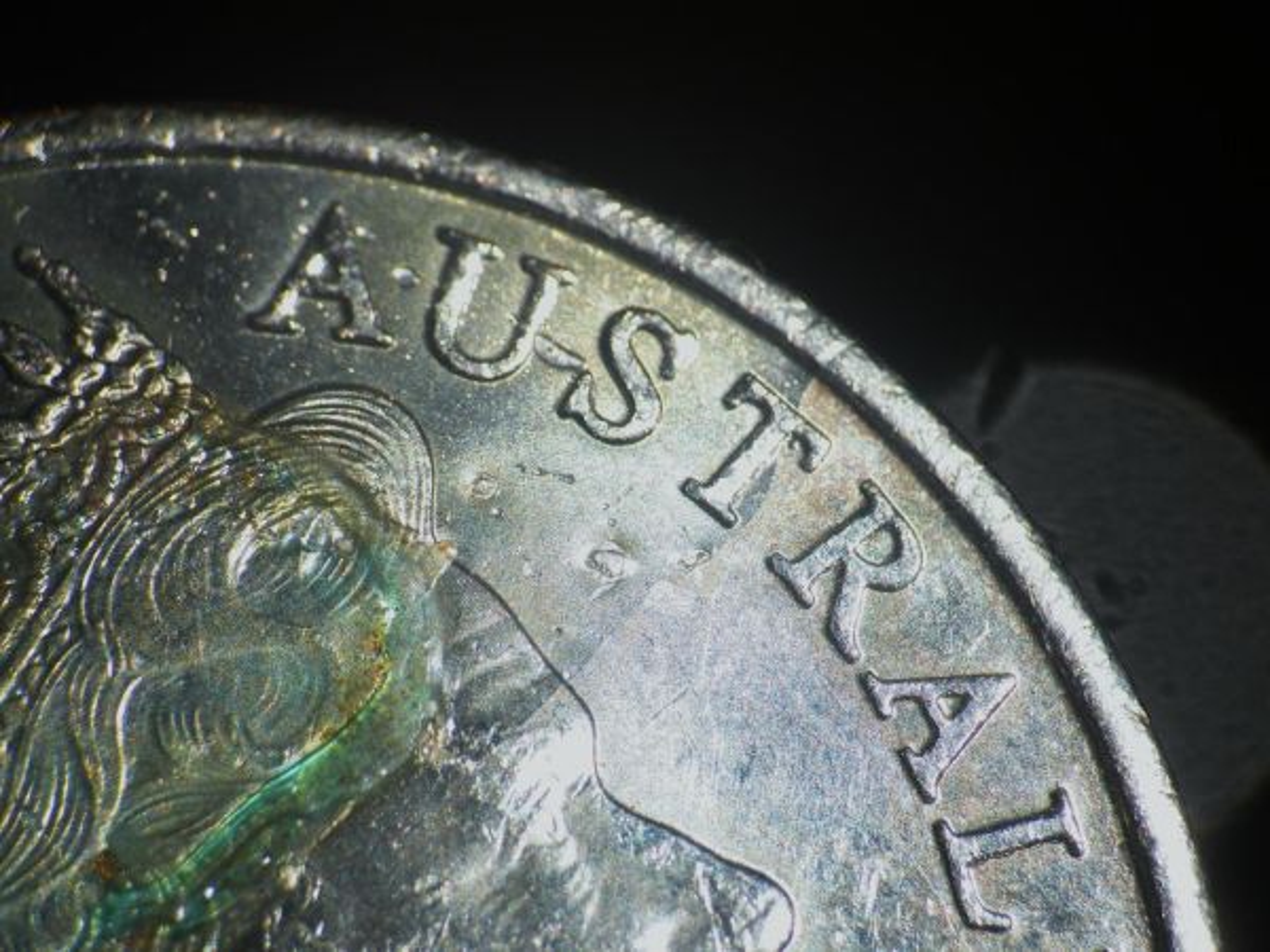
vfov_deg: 20.2
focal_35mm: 73
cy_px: 476
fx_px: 2678
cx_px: 635
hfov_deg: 26.7
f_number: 4.7
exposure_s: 1/100
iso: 100
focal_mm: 13
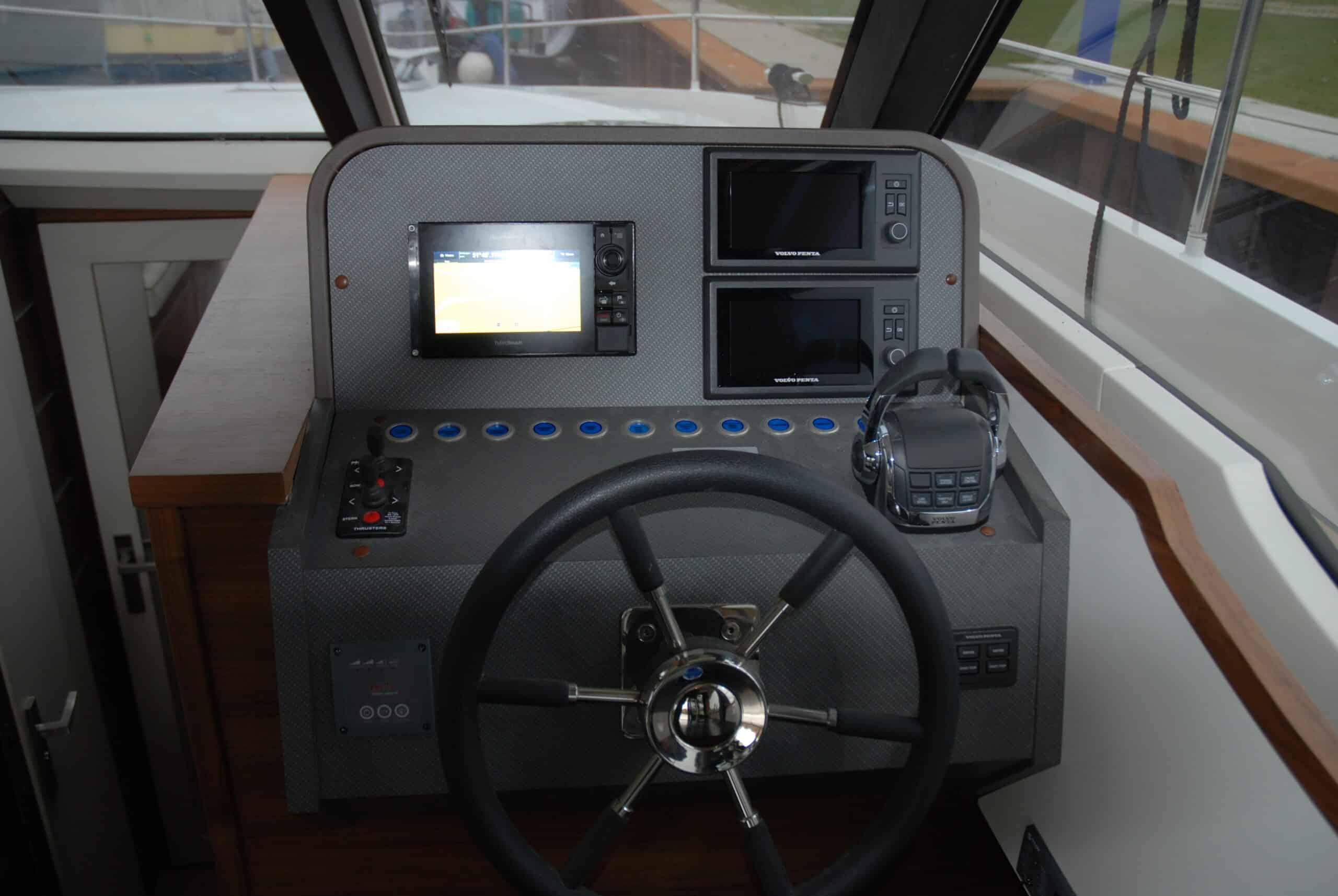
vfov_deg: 40.1
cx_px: 669
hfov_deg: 57.2
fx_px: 1228
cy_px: 448
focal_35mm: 33
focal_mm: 22
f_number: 3.8
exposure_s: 1/60
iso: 200
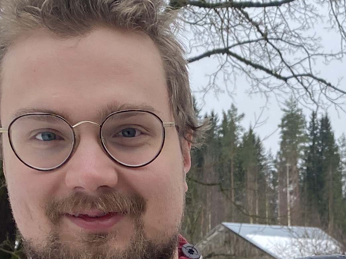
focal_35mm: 100
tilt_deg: -9.8
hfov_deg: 19.2
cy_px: 422
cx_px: 328
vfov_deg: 13.6
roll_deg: +0.4
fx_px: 1000
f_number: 1.8
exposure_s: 1/369
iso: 32
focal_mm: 4.25
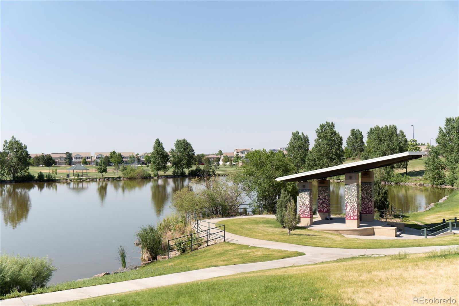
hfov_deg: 46.4
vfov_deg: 31.9
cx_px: 230
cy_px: 153
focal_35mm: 42
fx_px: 535
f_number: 2.8
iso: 125
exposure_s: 1/3200
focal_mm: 28
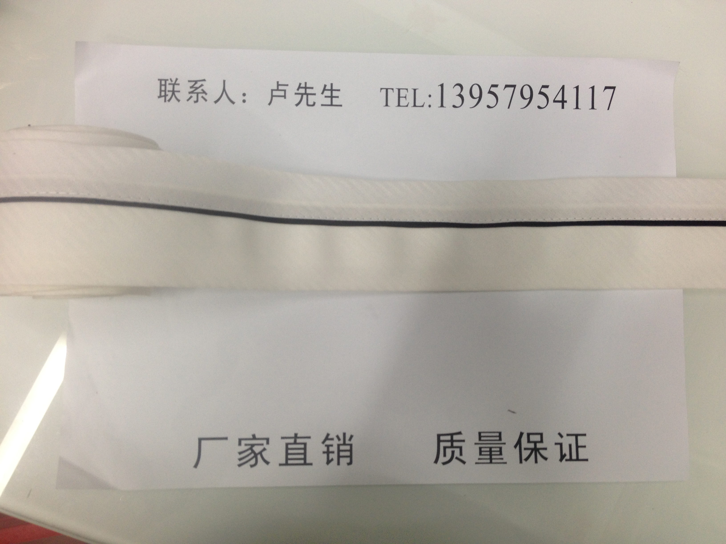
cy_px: 272
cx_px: 363
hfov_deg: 52.6
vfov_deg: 40.7
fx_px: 734
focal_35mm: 35
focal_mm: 4.28
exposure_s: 1/20
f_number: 2.4
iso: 50
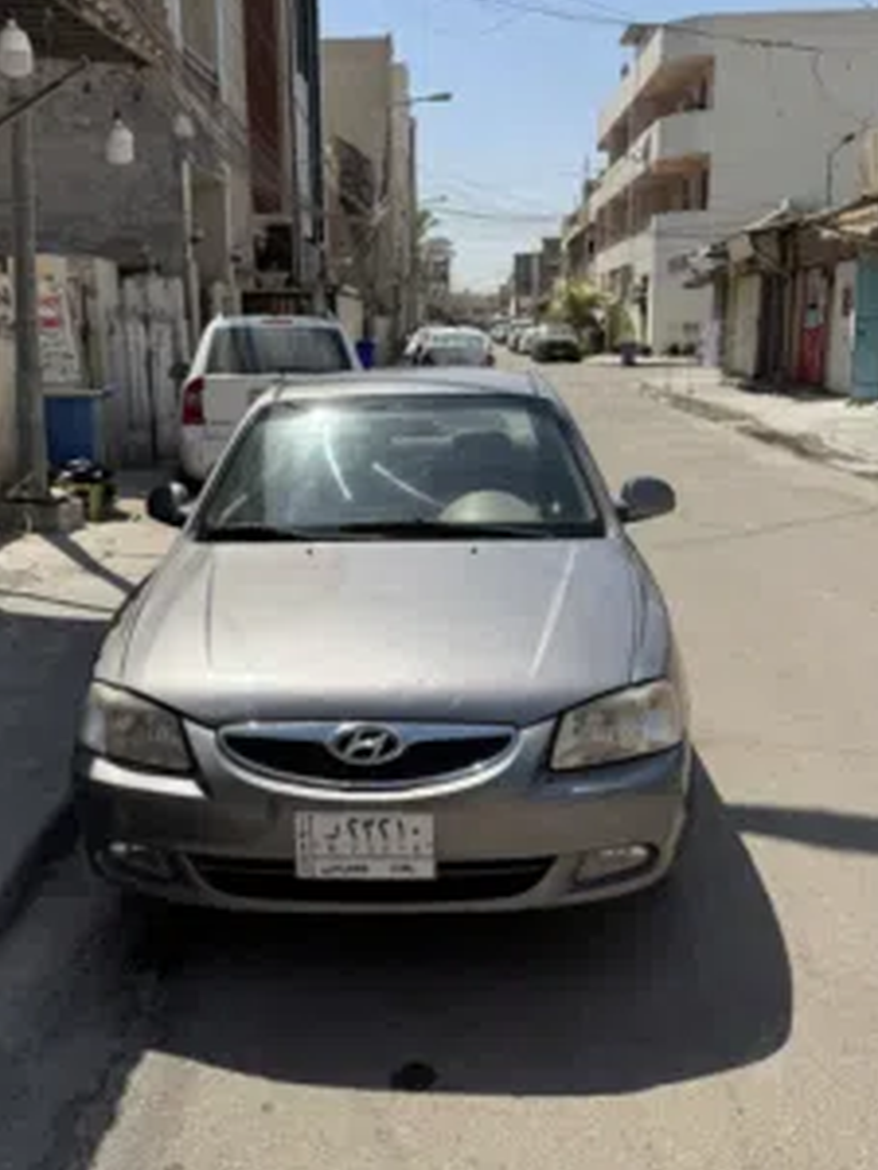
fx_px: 1082
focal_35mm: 32
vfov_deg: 56.8
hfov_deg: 44.1
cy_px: 585
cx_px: 394
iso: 80
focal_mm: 6.76
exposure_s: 1/5348
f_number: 1.78
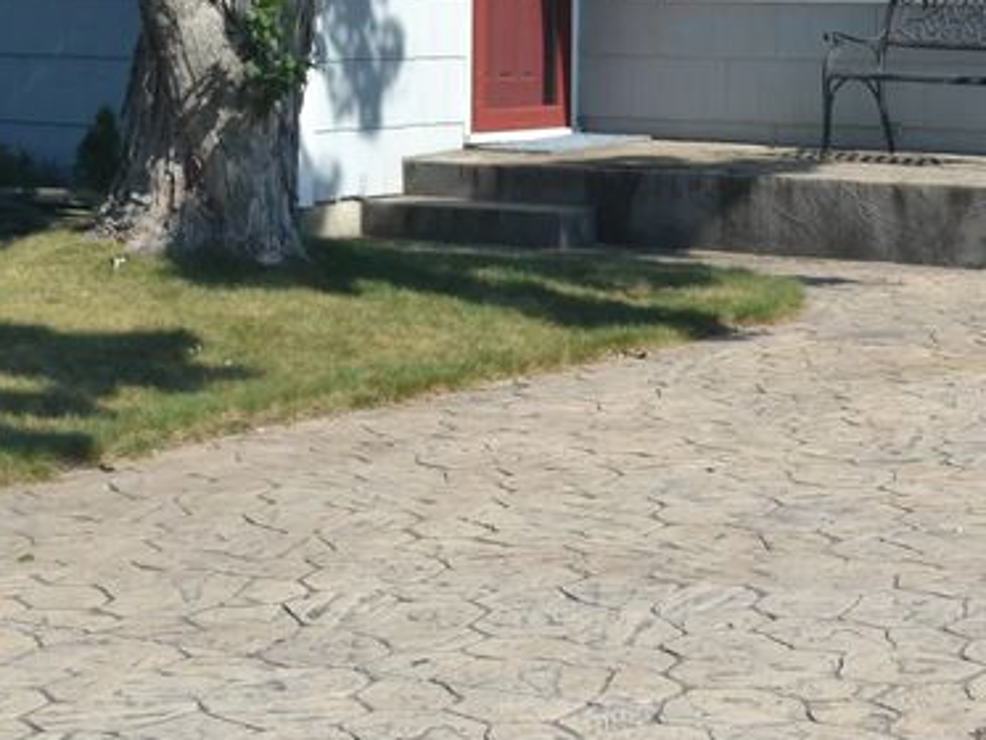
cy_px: -41
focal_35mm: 103
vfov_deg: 14.1
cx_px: 901
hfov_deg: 18.7
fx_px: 2935
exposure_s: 1/200
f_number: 7.1
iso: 100
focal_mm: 26
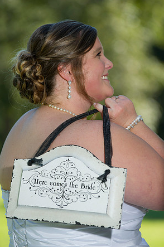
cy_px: 124
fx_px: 1254
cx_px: 82
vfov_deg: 11.3
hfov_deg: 7.5
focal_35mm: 183
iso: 200
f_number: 4
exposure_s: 1/250
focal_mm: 180
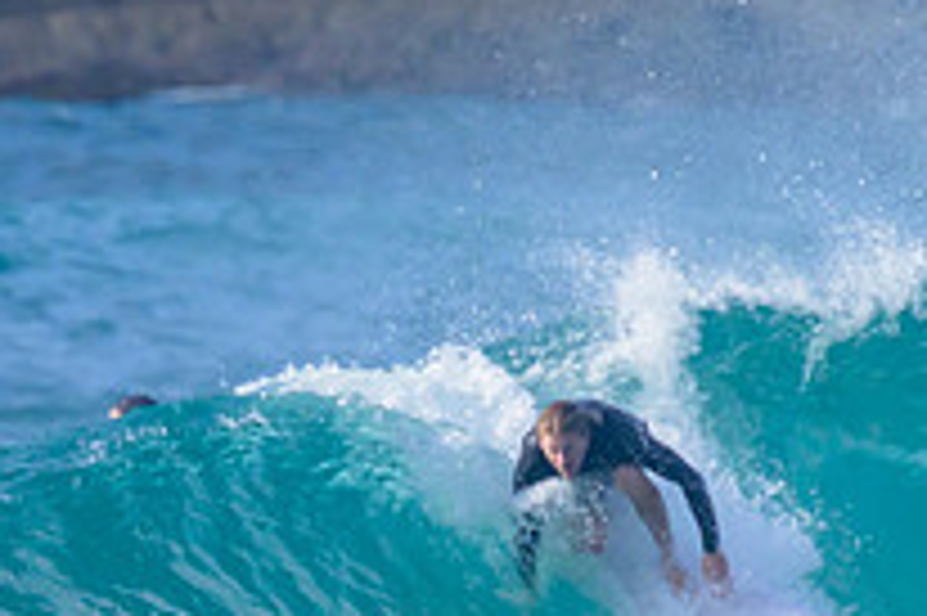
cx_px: 436
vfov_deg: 0.6
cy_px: 749
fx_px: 59459
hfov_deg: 0.9
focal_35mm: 2311
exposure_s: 1/2000
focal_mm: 800
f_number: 11
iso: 1250
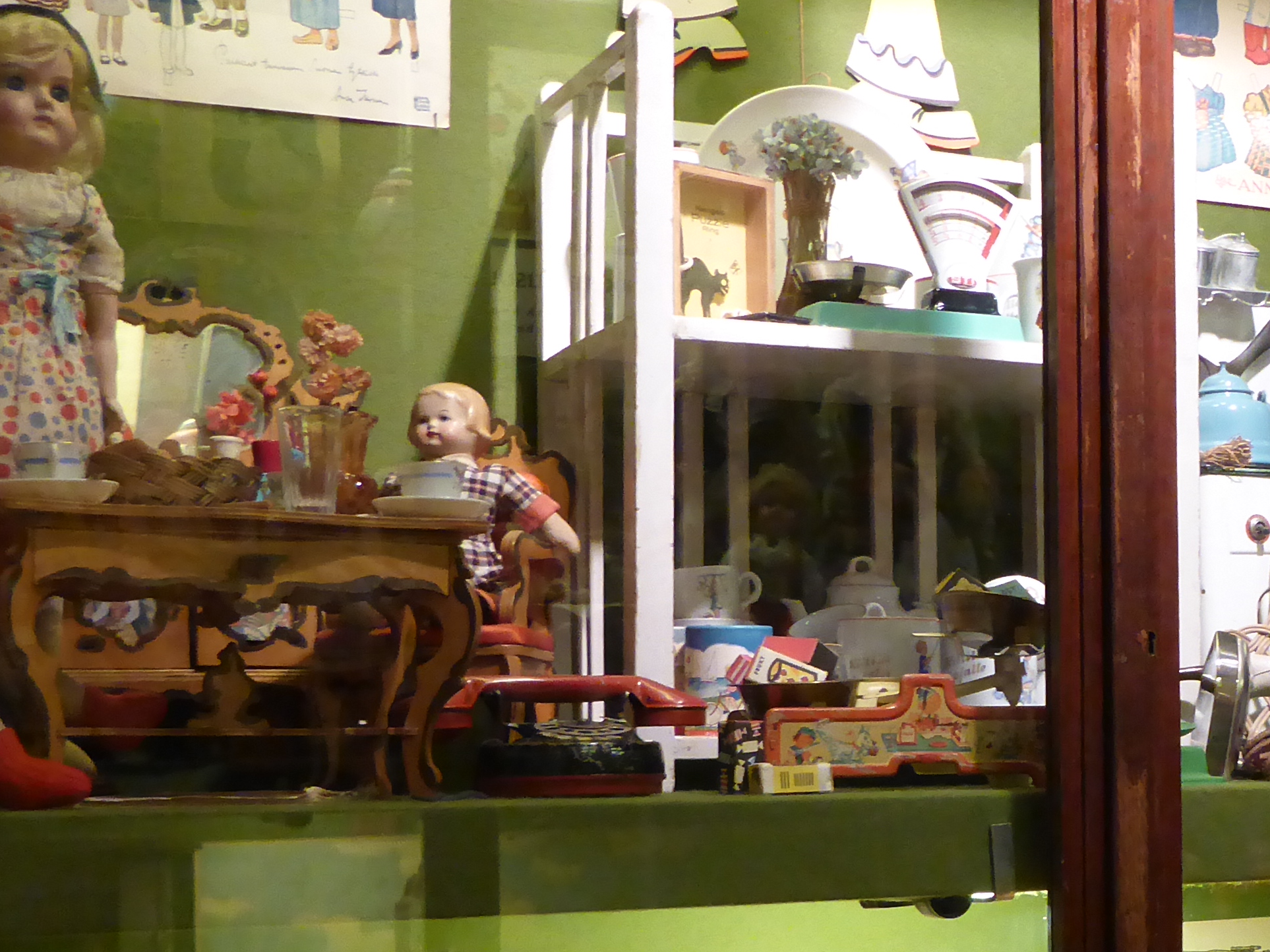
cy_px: 703
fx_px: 2458
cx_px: 1376
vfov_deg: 21.8
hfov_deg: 26.8
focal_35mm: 67
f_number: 3.3
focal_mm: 4.9
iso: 400
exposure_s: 1/13
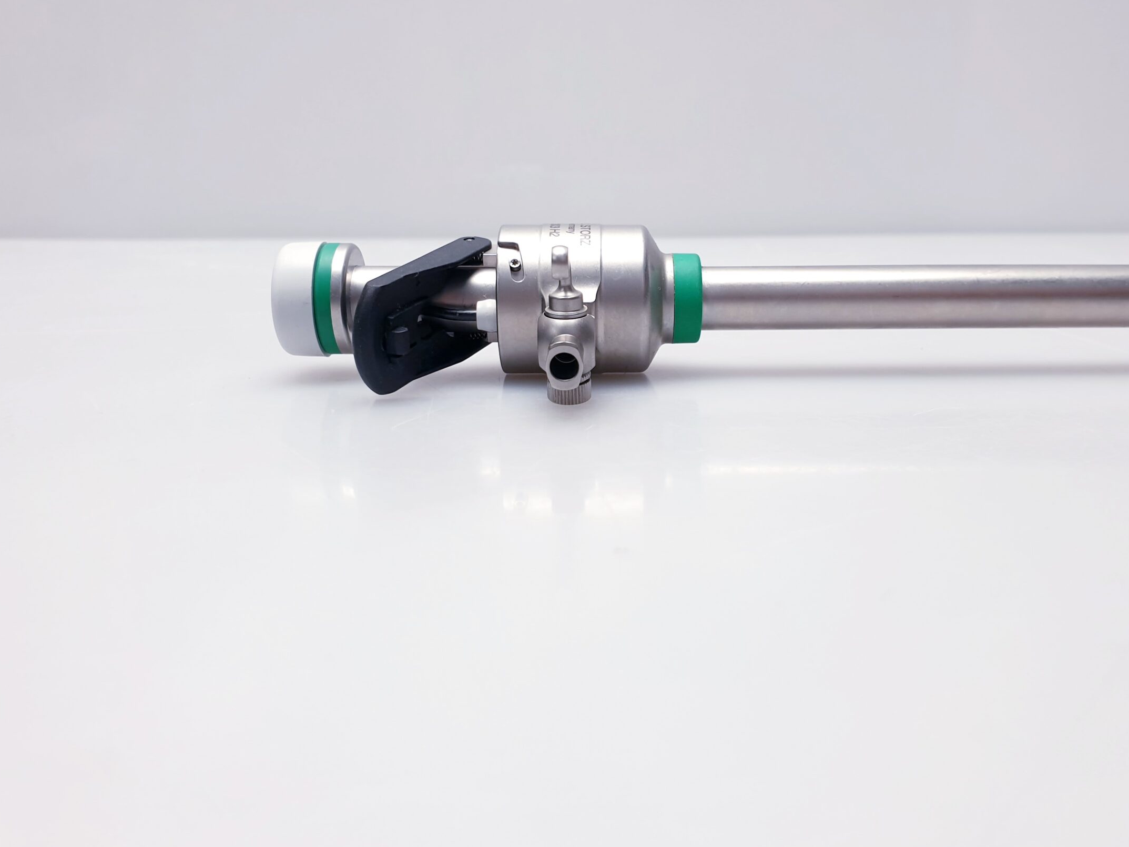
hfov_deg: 58.1
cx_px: 640
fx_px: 1011
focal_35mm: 31
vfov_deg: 45.3
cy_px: 357
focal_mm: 4.3
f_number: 2.4
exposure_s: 1/100
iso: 64
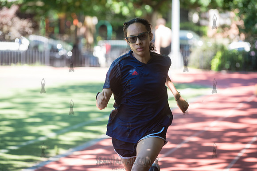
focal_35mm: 170
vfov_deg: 8.1
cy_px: 86
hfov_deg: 12.1
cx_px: 128
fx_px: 1214
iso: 1000
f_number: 5
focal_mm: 170
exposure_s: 1/500
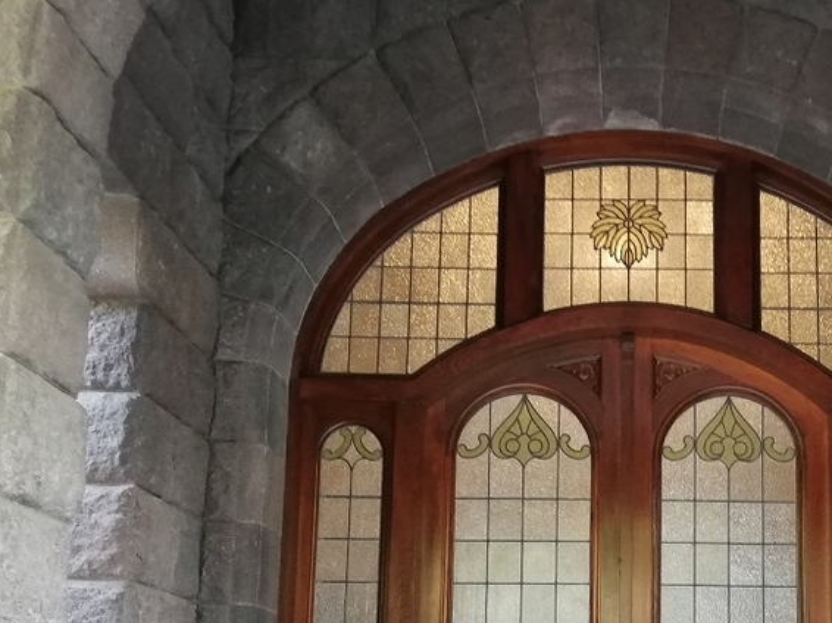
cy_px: 530
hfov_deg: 33.1
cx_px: 631
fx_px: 1369
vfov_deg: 25.1
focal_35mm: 57
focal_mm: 3.81
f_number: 2.2
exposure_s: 1/30
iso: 320
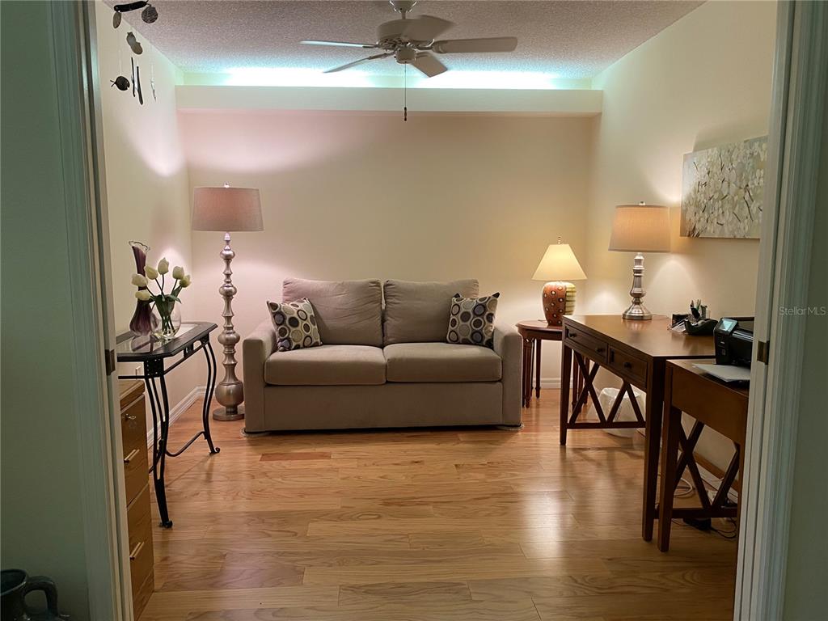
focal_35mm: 26
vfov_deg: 53.1
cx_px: 414
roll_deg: +0.7
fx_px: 622
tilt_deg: -7.8
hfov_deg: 67.3
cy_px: 310
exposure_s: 1/60
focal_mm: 4.25
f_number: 1.8
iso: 125
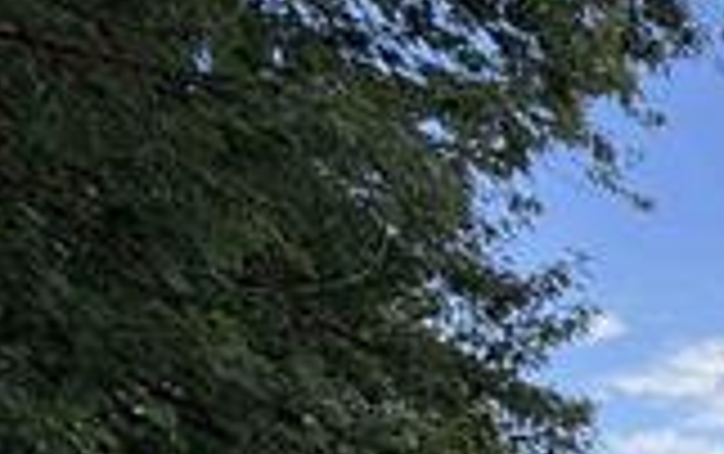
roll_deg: +2.5
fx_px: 1165
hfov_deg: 20.7
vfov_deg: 18.6
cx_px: 1363
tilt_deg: -4.1
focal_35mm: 59
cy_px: 742
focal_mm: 2.22
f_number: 2.2
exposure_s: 1/770
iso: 40
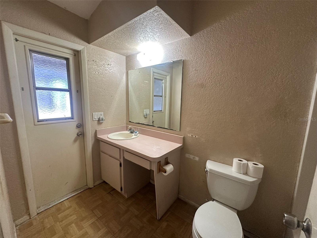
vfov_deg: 85.7
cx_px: 158
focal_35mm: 14
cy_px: 119
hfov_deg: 102.1
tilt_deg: -8.2
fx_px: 128
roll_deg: -1.4
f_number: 2.2
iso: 320
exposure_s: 1/120
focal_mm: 2.22
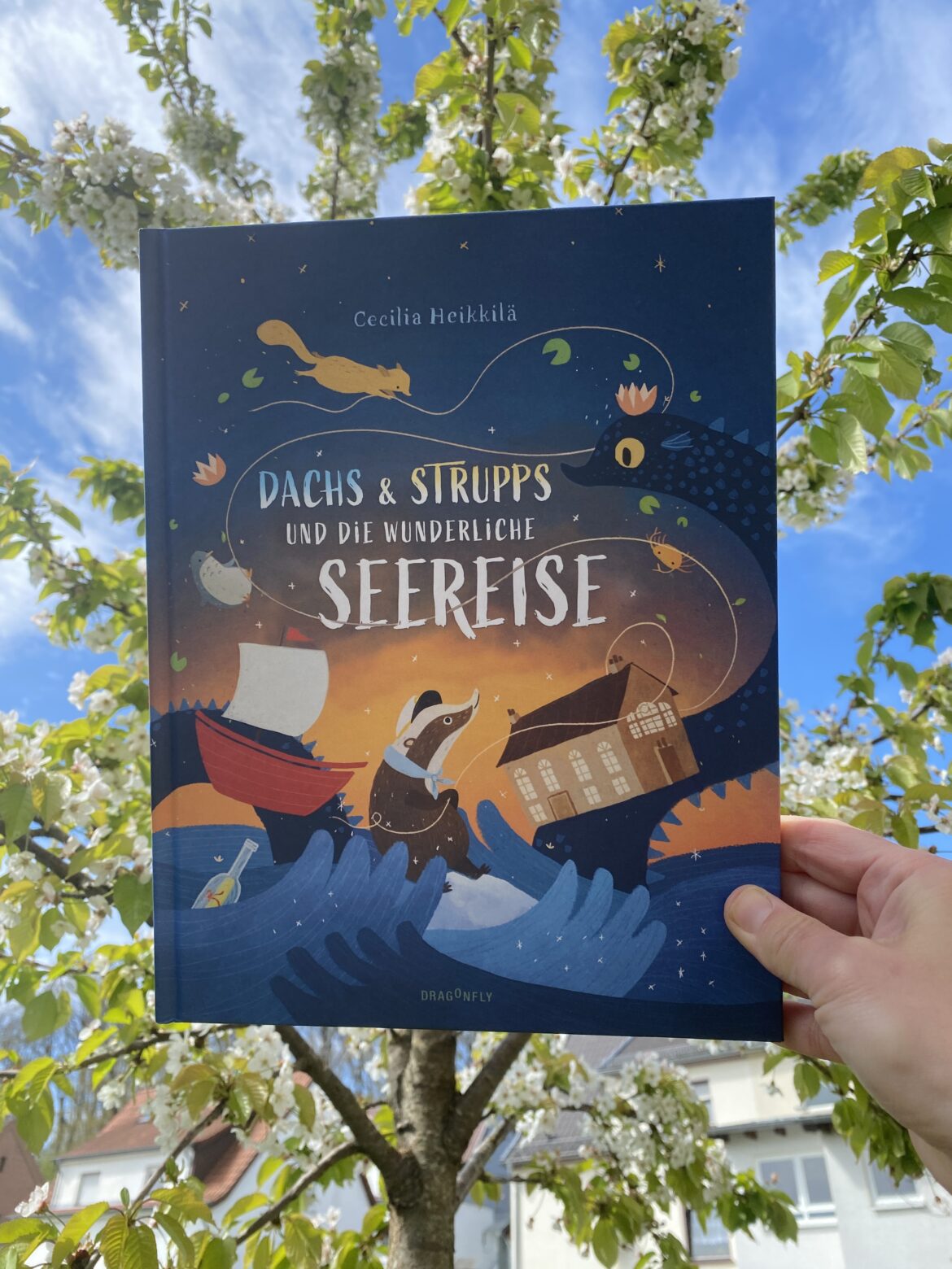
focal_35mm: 26
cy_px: 634
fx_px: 953
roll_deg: -1.7
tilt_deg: +38.7
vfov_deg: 67.3
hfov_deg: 53.1
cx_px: 476
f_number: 1.8
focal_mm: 4.25
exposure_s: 1/1053
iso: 32
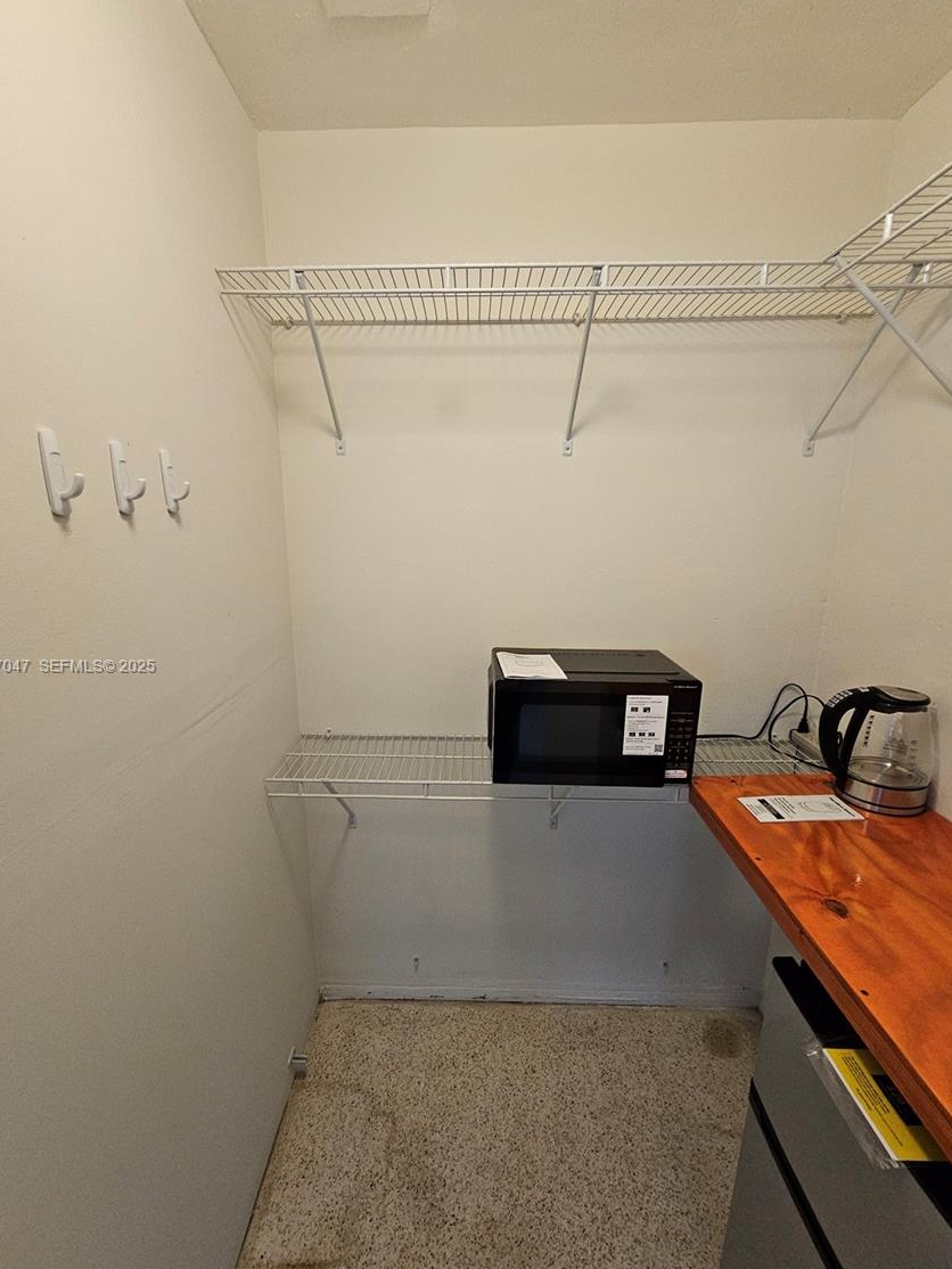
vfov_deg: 102.0
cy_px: 668
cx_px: 457
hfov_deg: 85.7
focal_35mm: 14
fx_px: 513
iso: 320
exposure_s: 1/60
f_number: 2.2
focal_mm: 2.2
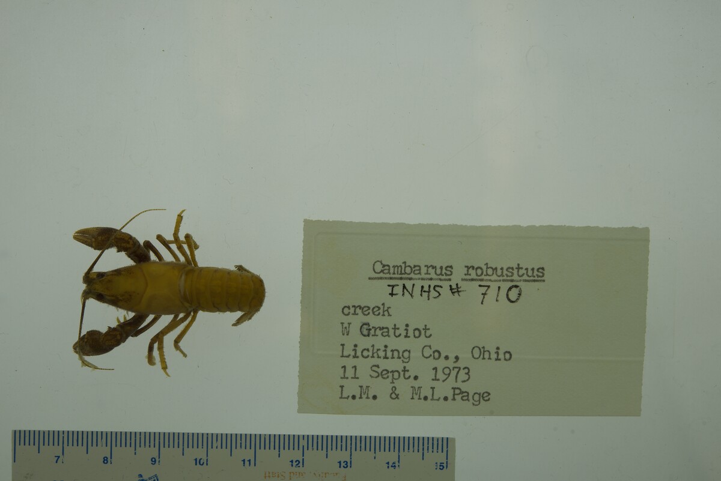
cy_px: 240
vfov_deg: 22.6
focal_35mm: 60
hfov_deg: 33.4
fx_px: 1202
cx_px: 360
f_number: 10
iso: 50
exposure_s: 1/80
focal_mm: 60
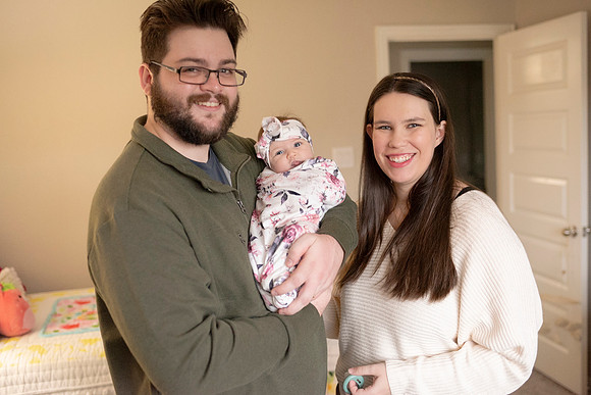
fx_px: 597
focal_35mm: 36
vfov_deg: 36.5
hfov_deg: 52.6
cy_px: 198
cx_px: 301
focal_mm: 35
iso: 2000
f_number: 2.2
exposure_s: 1/200
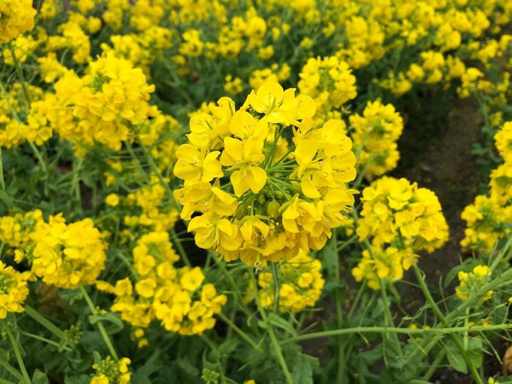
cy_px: 192
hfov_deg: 63.5
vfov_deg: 49.7
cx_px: 256
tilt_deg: -34.2
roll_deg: -0.3
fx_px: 414
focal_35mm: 28
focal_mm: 3.99
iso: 20
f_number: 1.8
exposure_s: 1/540
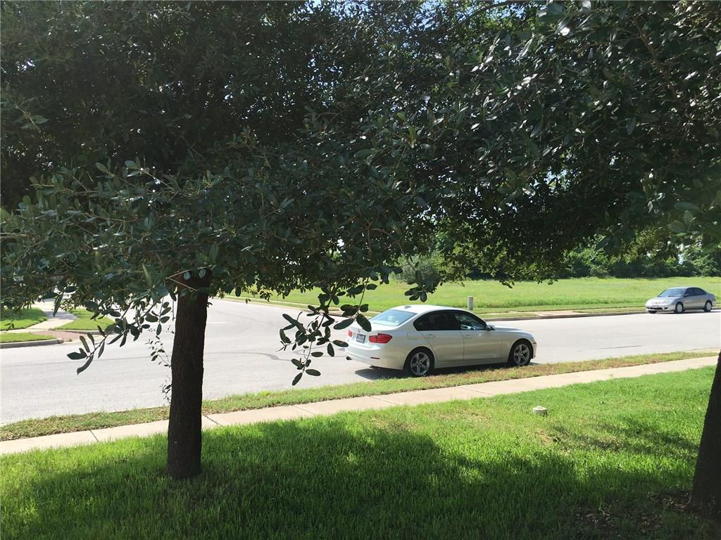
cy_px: 270
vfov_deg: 48.2
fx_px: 604
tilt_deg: +1.8
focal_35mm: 29
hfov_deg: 61.7
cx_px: 360
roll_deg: -1.0
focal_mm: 4.15
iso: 25
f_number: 2.2
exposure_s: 1/1115
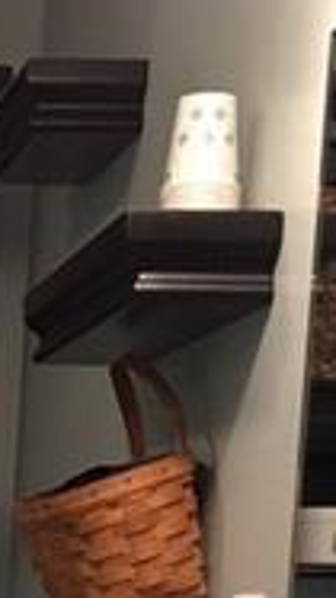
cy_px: 940
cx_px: -381
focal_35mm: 130
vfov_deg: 15.1
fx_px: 2062
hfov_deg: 8.7
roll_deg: -1.2
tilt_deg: -8.0
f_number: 2.2
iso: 40
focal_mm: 4.15
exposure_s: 1/15
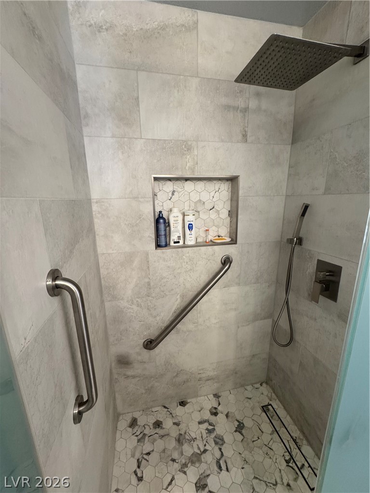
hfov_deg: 85.7
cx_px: 185
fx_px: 200
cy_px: 246
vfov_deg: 102.1
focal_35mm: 14
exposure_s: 1/60
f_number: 2.2
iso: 250
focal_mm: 2.22
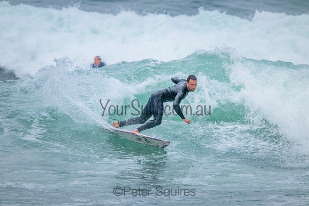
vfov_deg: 1.7
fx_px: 6868
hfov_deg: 2.6
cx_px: 154
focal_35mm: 800
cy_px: 103
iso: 3600
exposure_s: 1/1600
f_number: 11
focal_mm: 800
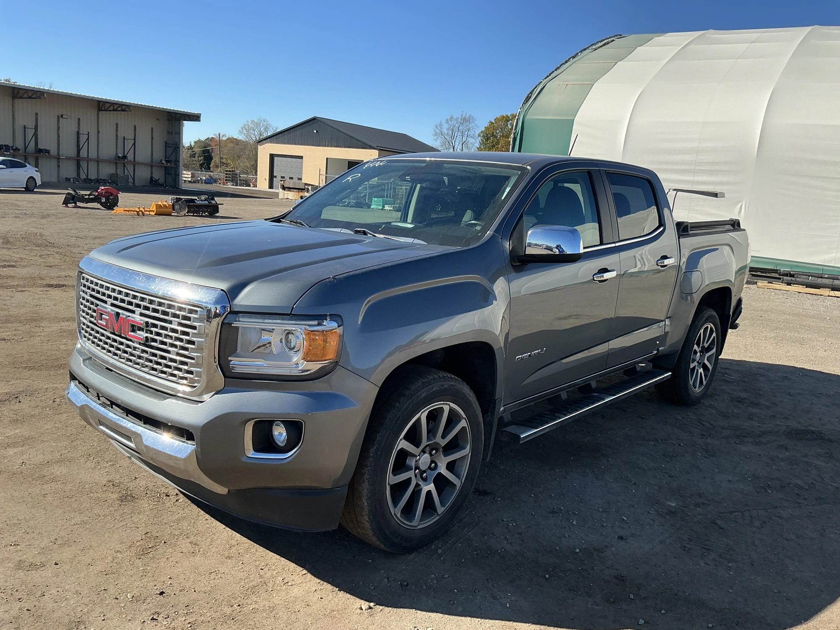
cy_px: 315
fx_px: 679
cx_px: 420
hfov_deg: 63.4
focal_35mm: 28
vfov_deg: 49.7
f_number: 1.8
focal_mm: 3
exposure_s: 1/1311
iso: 25
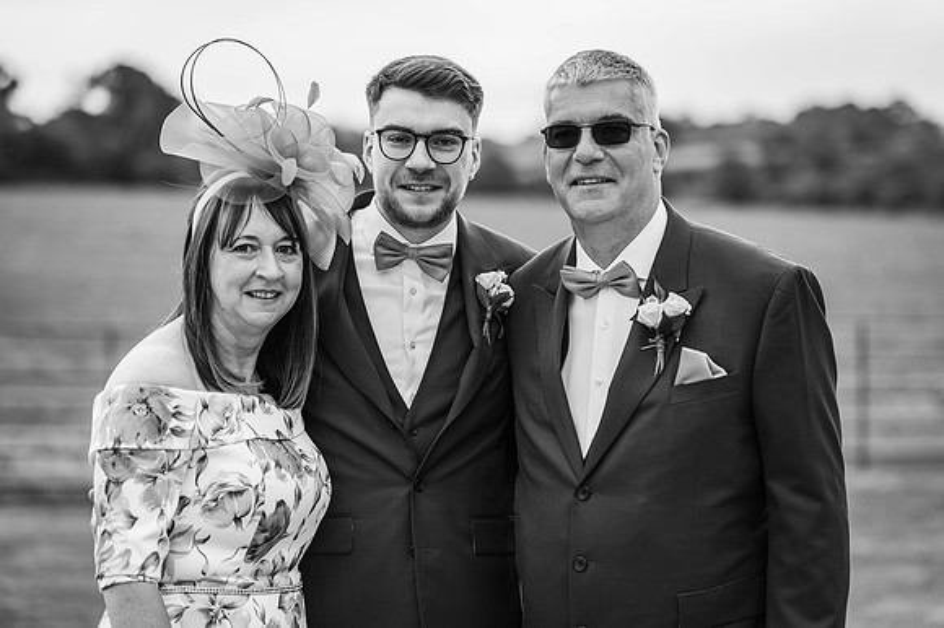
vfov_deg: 16.1
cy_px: 314
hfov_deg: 23.9
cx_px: 472
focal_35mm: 85
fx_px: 2228
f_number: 2.2
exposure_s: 1/1600
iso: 100
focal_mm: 85
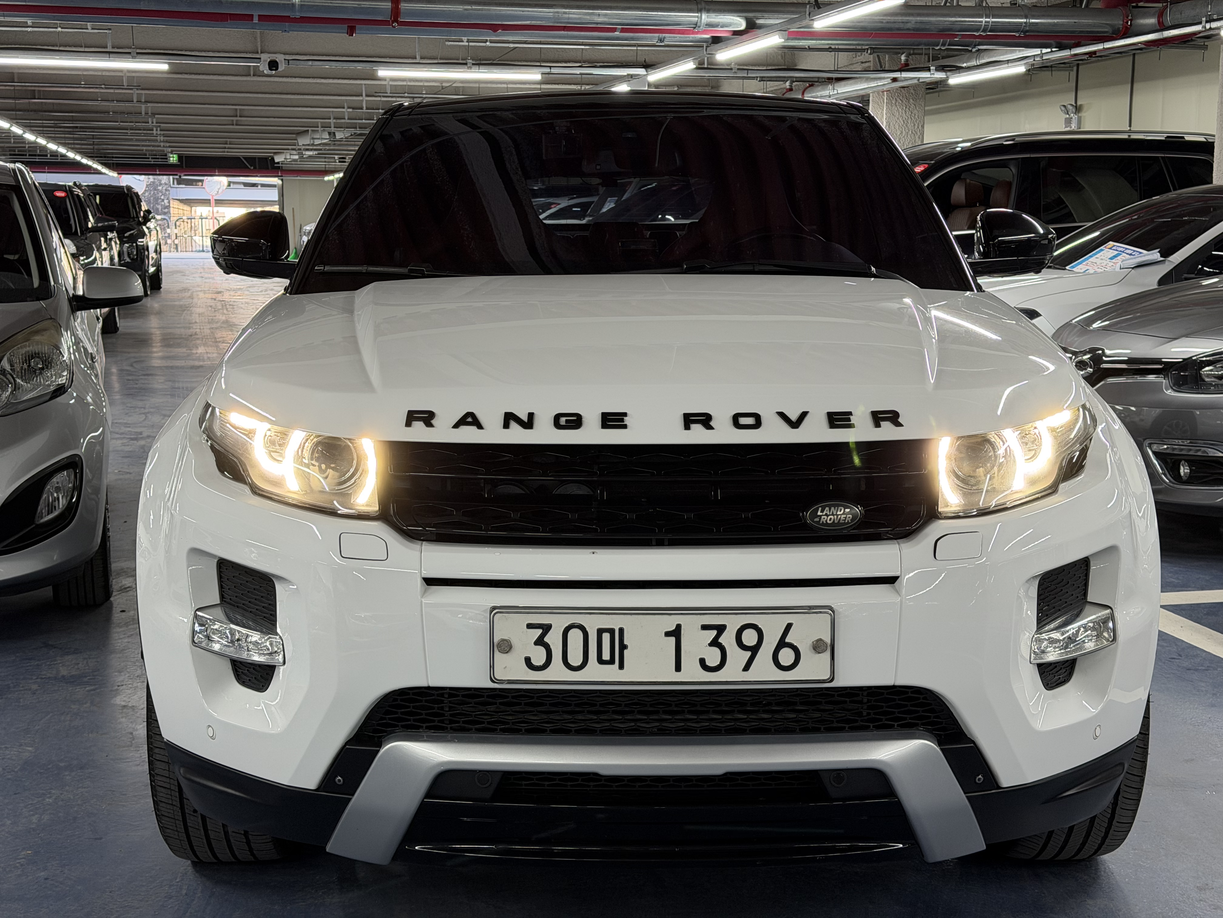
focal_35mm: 48
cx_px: 612
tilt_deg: -7.9
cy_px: 459
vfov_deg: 30.3
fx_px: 1696
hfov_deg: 39.7
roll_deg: -0.1
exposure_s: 1/60
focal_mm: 6.76
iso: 80
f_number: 1.78
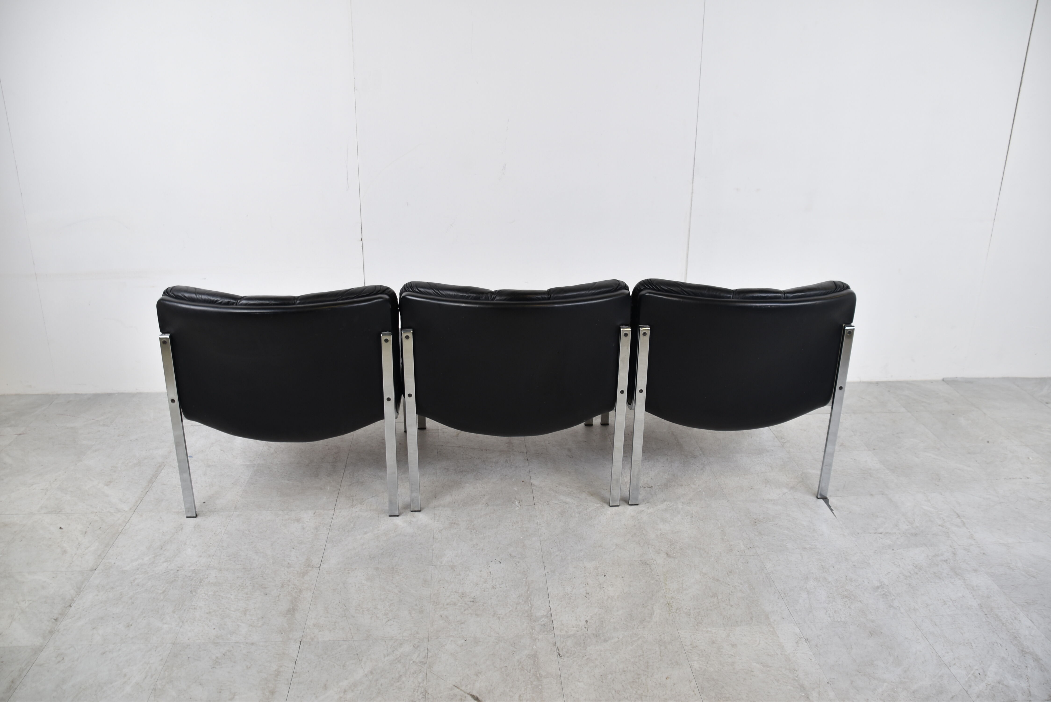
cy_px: 351
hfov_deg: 67.4
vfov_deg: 48.0
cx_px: 526
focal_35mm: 27
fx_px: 788
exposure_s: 1/50
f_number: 3.5
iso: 160
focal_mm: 18
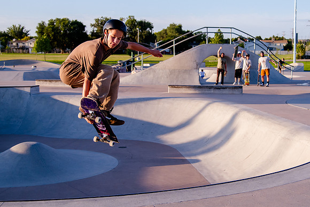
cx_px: 199
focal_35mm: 60
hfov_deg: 33.1
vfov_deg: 22.5
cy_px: 82
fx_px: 518
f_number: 4
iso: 1000
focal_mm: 38
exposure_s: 1/3200
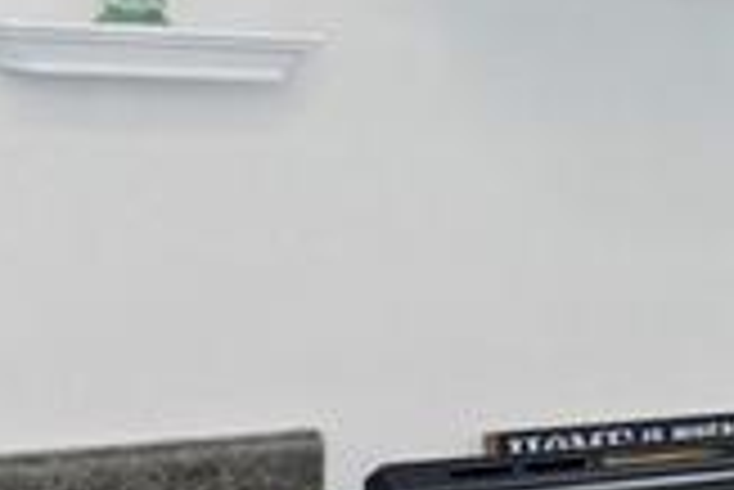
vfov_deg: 12.1
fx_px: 2306
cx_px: 2143
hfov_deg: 11.5
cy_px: 216
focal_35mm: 113
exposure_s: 1/8
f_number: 8
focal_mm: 12
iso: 320
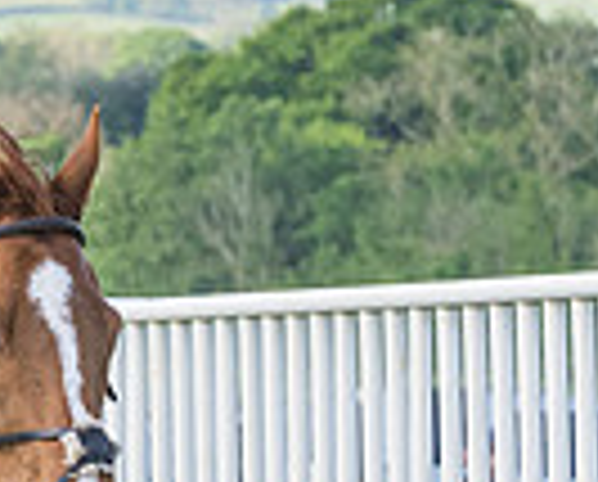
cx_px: -640
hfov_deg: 3.4
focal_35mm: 571
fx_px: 10128
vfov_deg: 2.7
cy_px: 586
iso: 800
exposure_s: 1/2500
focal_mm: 70
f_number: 4
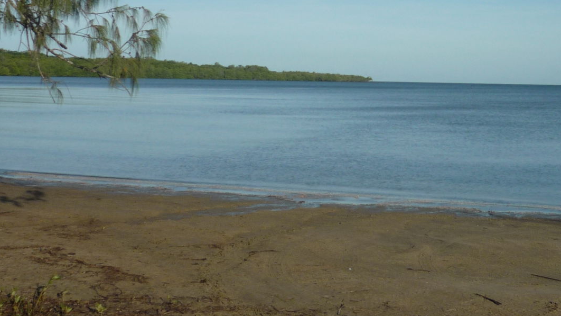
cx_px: 420
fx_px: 967
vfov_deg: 18.1
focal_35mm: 65
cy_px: 2
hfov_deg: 31.8
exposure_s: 1/320
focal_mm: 5.5
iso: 100
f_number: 8
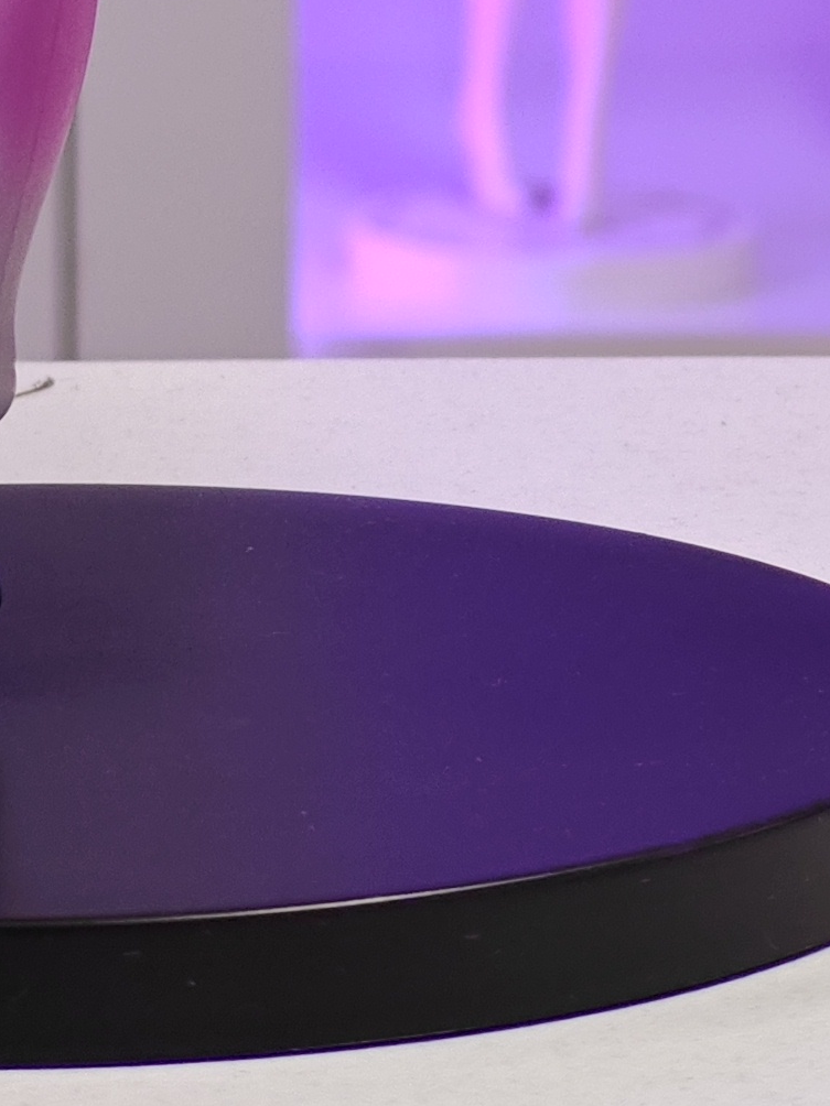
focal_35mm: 260
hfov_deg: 5.7
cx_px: 267
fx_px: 8312
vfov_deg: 7.5
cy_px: -506
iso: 400
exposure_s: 1/18.9
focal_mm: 7.48
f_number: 2.4
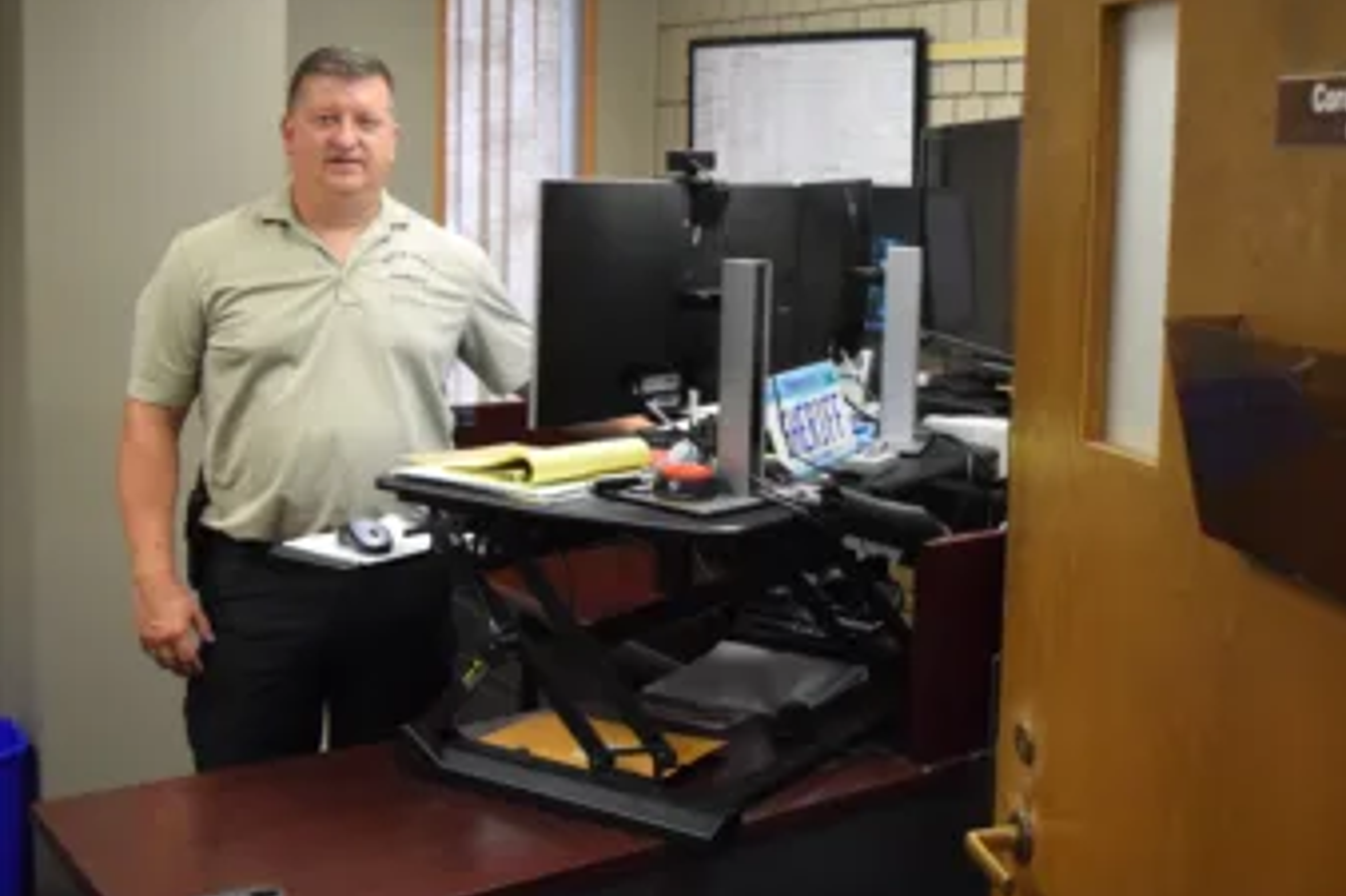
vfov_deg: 30.4
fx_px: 1644
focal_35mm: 44
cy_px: 354
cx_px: 892
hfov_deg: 43.9
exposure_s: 1/320
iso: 3200
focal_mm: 22
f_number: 3.8
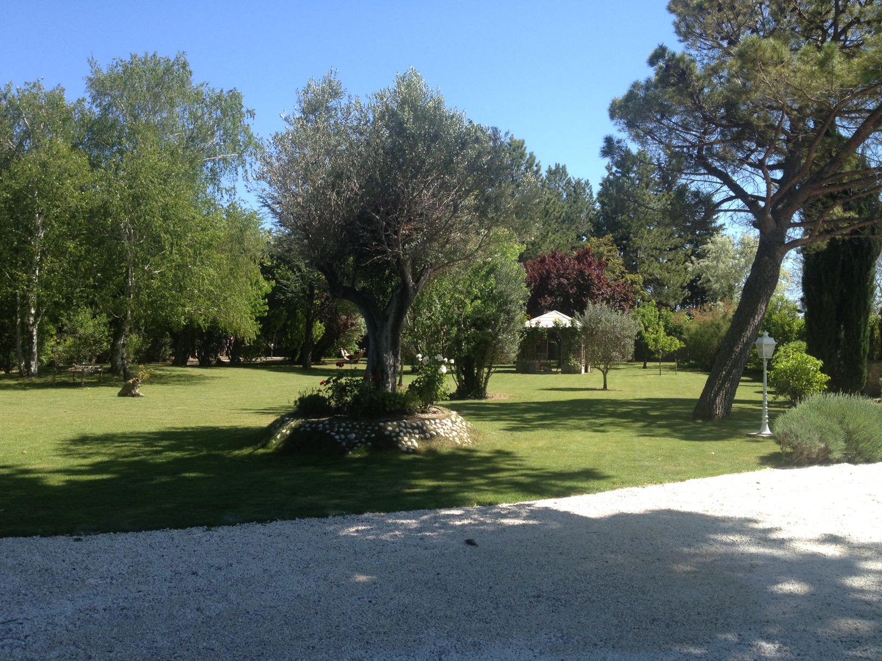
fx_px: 892
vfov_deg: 40.7
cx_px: 441
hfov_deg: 52.6
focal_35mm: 35
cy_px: 330
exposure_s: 1/824
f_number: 2.4
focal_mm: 4.28
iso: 50
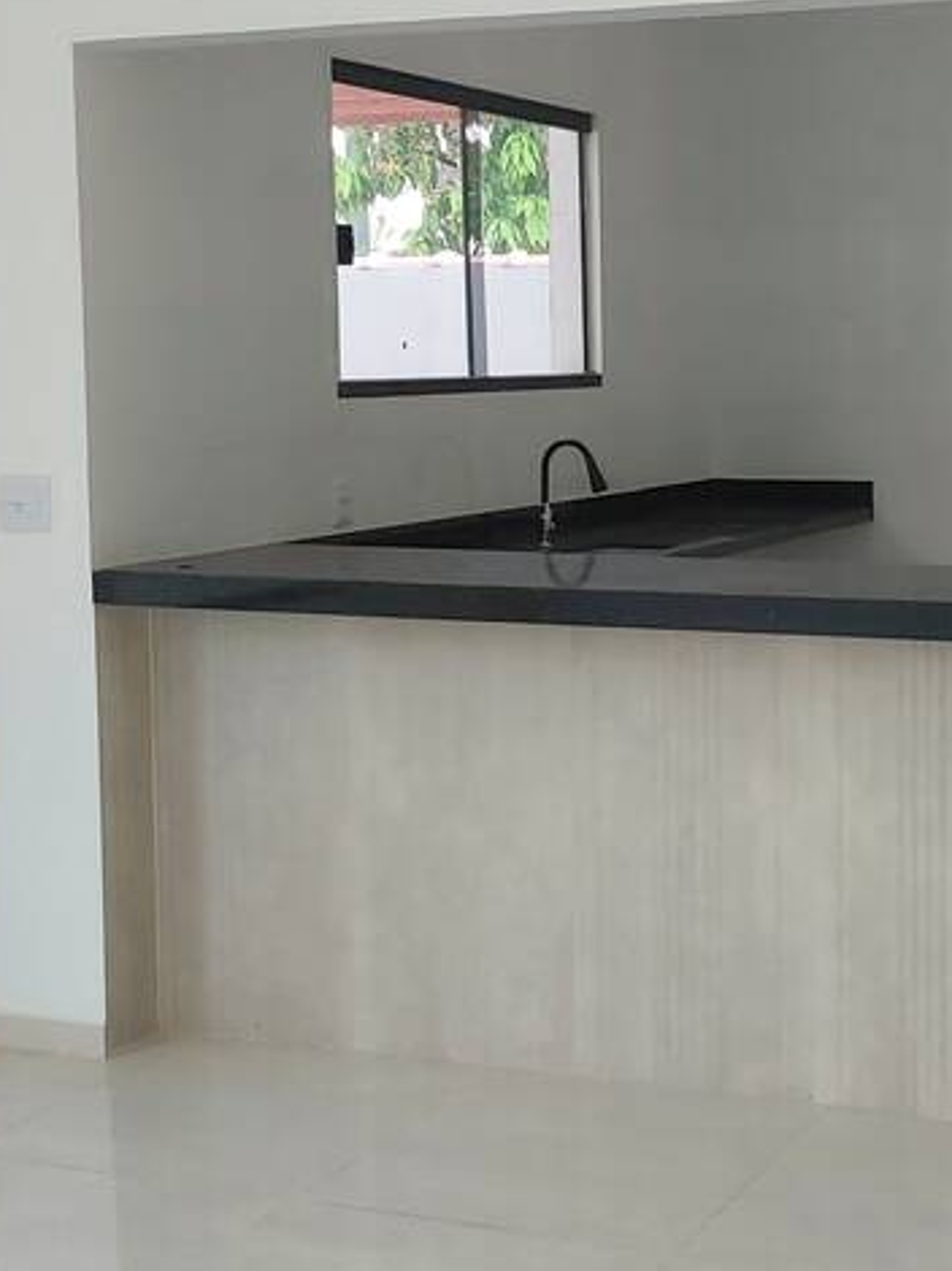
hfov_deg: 21.0
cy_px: 533
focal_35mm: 69
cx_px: 757
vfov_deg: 28.1
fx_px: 2532
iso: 250
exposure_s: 1/120
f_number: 1.8
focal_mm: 4.6
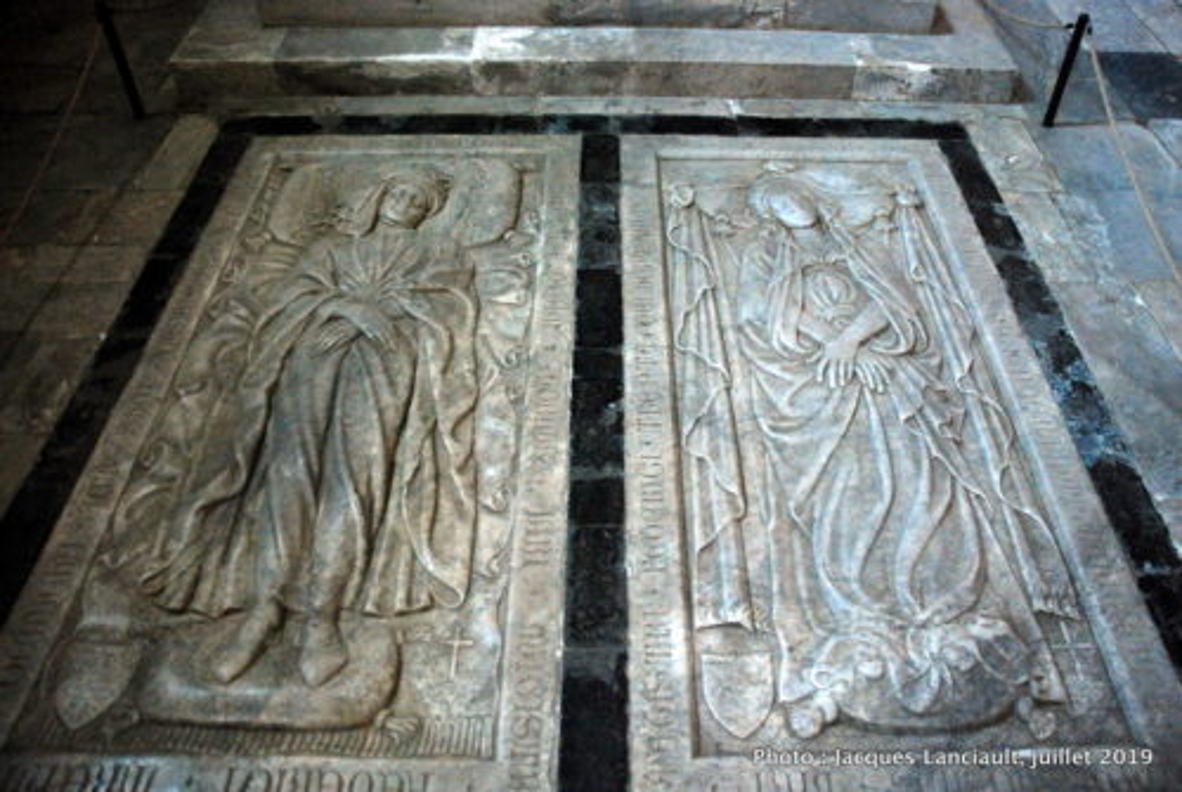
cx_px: 591
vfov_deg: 48.1
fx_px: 888
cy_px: 396
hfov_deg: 67.3
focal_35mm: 27
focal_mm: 18
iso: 1600
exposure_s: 1/13
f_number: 3.5
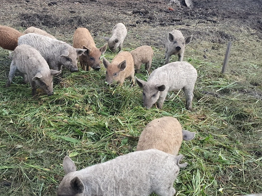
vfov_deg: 30.1
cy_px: 74
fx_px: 363
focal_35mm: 48
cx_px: 81
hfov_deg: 39.1
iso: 50
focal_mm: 4.32
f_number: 1.5
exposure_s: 1/1025
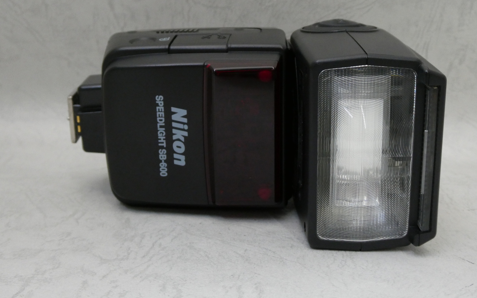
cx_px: 238
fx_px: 650
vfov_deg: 25.8
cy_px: 146
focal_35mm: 50
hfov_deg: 40.3
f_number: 4
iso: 500
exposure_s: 1/80
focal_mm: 8.4
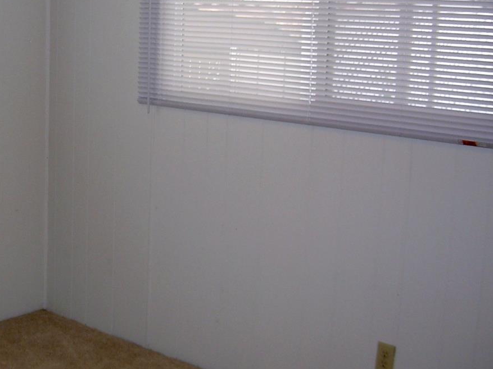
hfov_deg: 28.9
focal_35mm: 65
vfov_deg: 22.4
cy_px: 102
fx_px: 925
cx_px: 75
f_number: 2.8
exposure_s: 1/30
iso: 50
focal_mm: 6.3
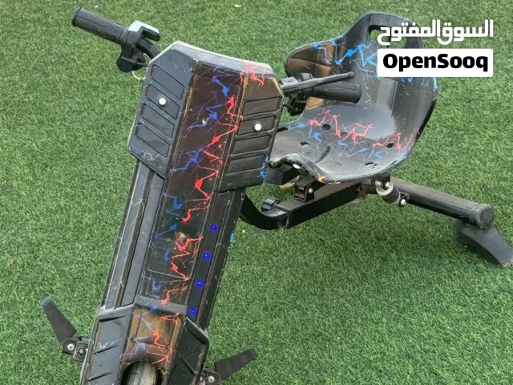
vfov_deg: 30.3
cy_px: 192
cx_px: 256
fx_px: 711
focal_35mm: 48
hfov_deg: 39.7
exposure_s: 1/333
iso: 64
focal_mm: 6.76
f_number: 1.78
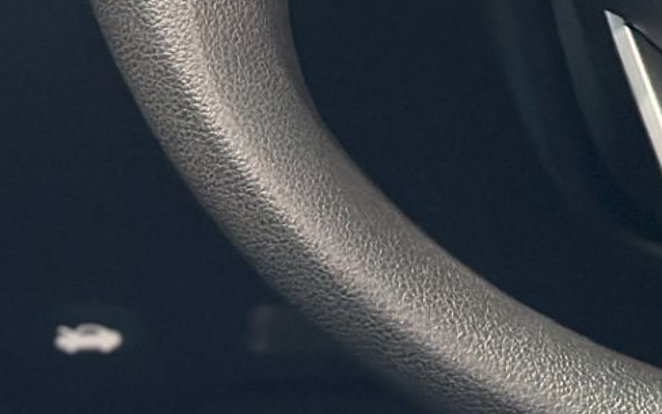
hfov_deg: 10.3
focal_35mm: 200
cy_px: -299
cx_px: 863
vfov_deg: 6.4
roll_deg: +0.3
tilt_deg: -16.4
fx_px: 3608
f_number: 1.78
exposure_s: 1/40
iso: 400
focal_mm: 6.86
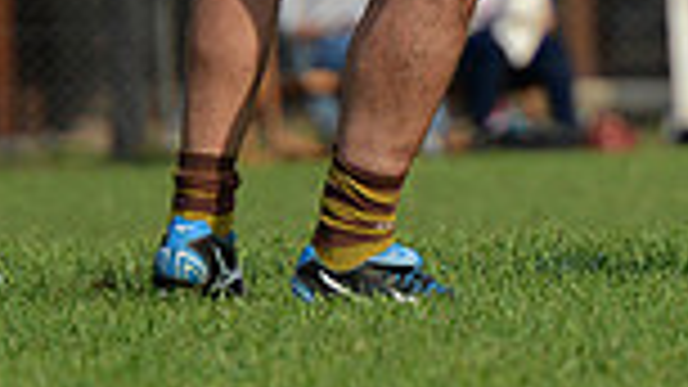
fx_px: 19590
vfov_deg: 1.1
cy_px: -425
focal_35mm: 1074
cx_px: 1039
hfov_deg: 2.0
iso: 320
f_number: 4
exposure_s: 1/1250
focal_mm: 270
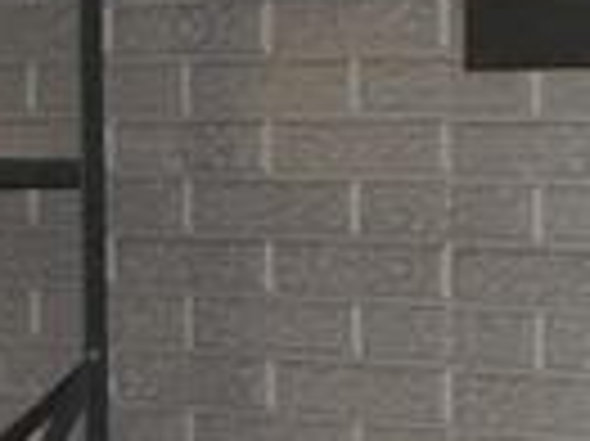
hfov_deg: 6.6
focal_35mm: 298
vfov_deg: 5.0
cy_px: 513
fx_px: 5075
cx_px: 914
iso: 200
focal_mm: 6.8
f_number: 3.4
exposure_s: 1/30
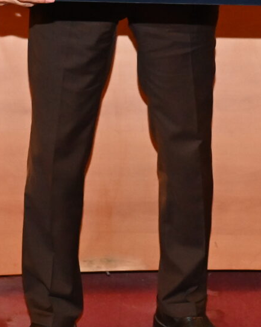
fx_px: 1392
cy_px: 5
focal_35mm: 144
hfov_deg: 10.7
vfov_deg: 13.2
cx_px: 110
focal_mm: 32.5
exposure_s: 1/60
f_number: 4
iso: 6400
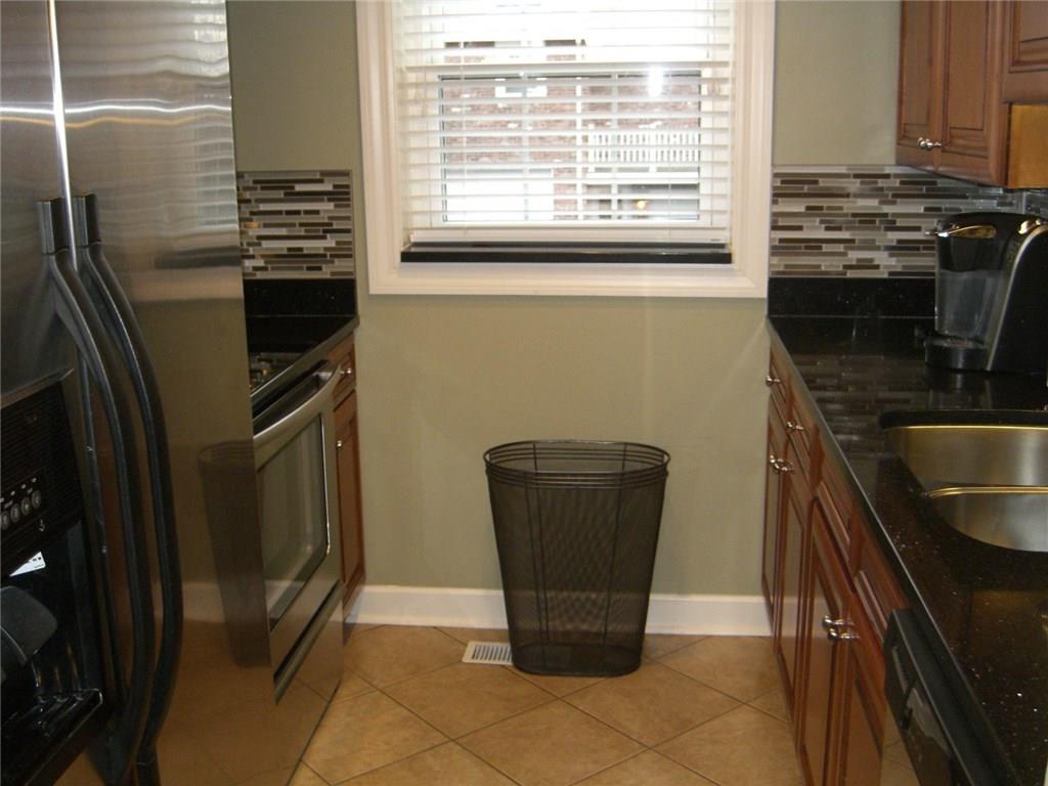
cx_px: 524
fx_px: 1150
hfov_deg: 49.0
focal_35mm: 38
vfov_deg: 37.7
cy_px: 393
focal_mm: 7.9
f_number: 2.8
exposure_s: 1/60
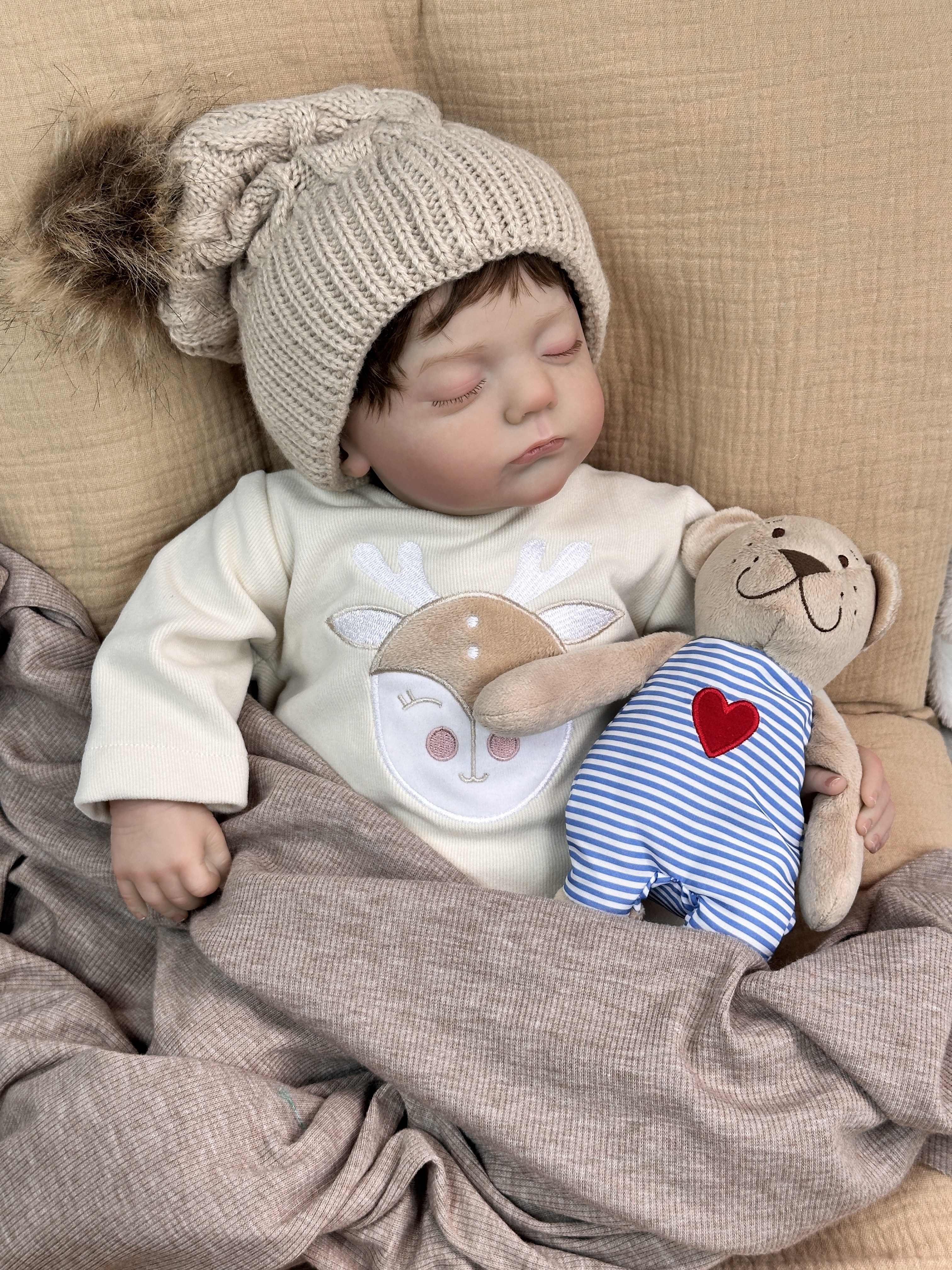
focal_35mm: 48
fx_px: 1760
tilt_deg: -73.6
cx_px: 476
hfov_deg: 30.3
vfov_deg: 39.7
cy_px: 635
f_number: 1.78
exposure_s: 1/50
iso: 50
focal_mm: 6.86
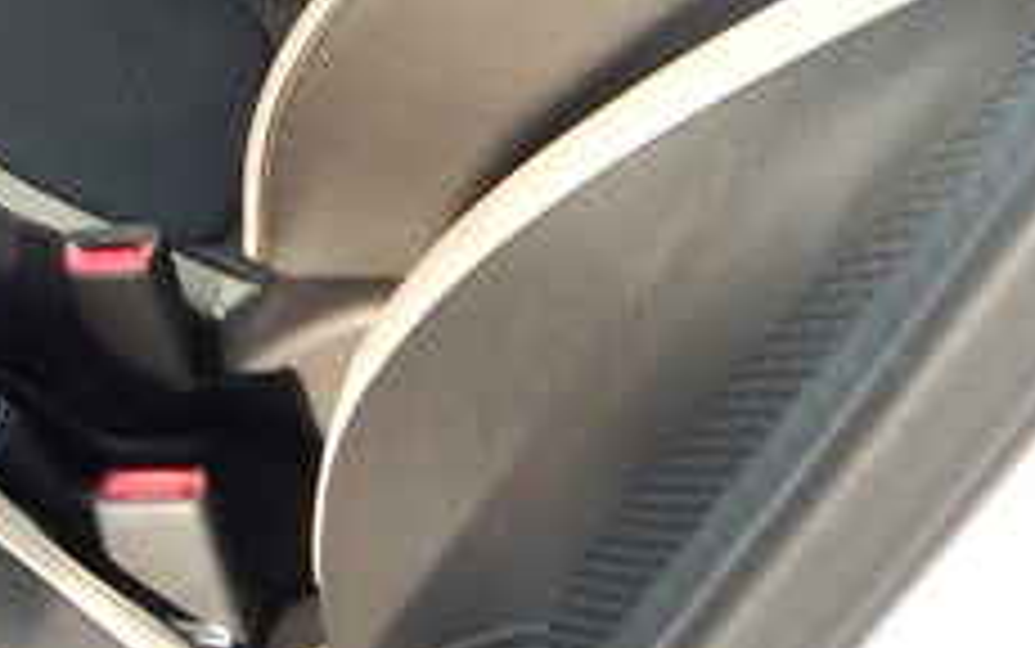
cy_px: -202
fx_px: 2286
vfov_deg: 15.3
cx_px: -567
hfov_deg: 21.1
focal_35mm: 81
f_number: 3
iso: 320
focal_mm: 4
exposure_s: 1/30
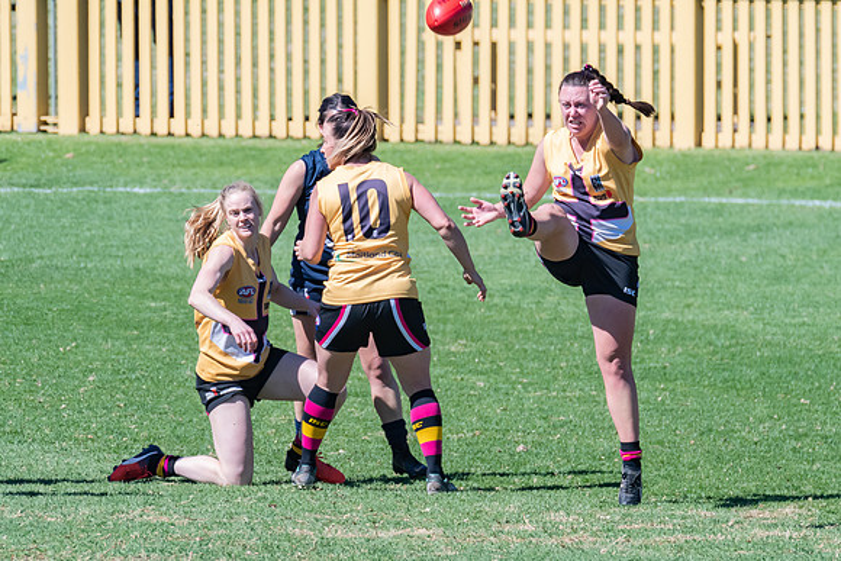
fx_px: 26346
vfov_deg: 1.2
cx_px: 527
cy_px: 351
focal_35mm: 1128
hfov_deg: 1.8
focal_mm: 600
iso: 800
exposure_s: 1/1250
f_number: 10
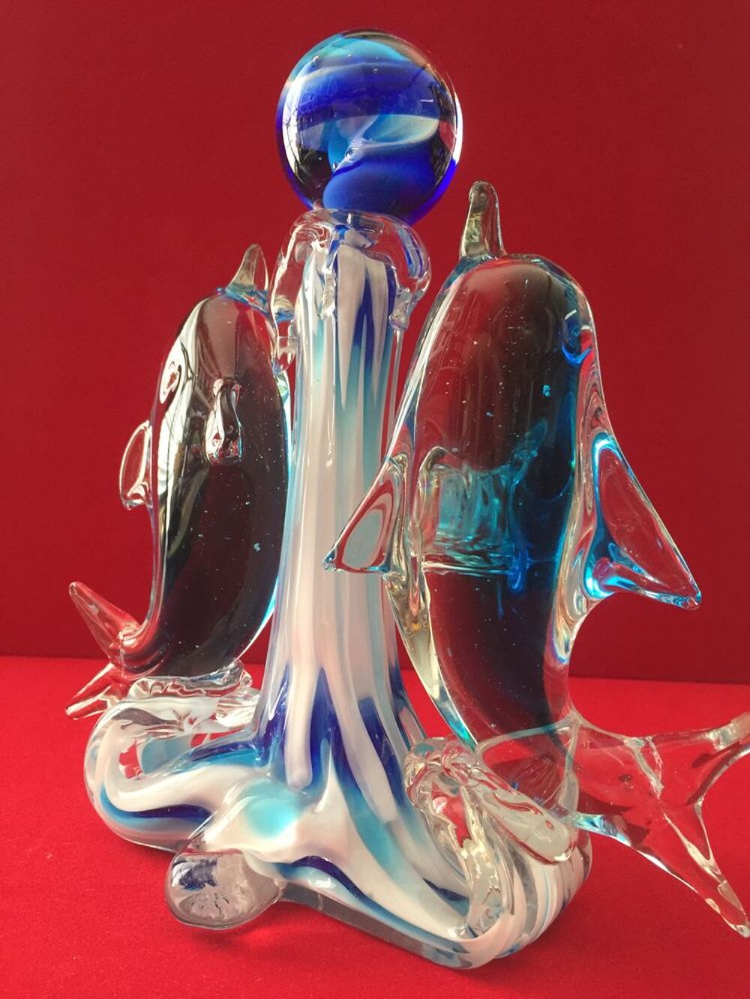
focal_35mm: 29
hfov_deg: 48.2
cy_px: 500
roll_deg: -1.8
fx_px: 838
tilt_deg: -2.8
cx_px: 375
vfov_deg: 61.7
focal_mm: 4.15
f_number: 2.2
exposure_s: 1/33
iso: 64
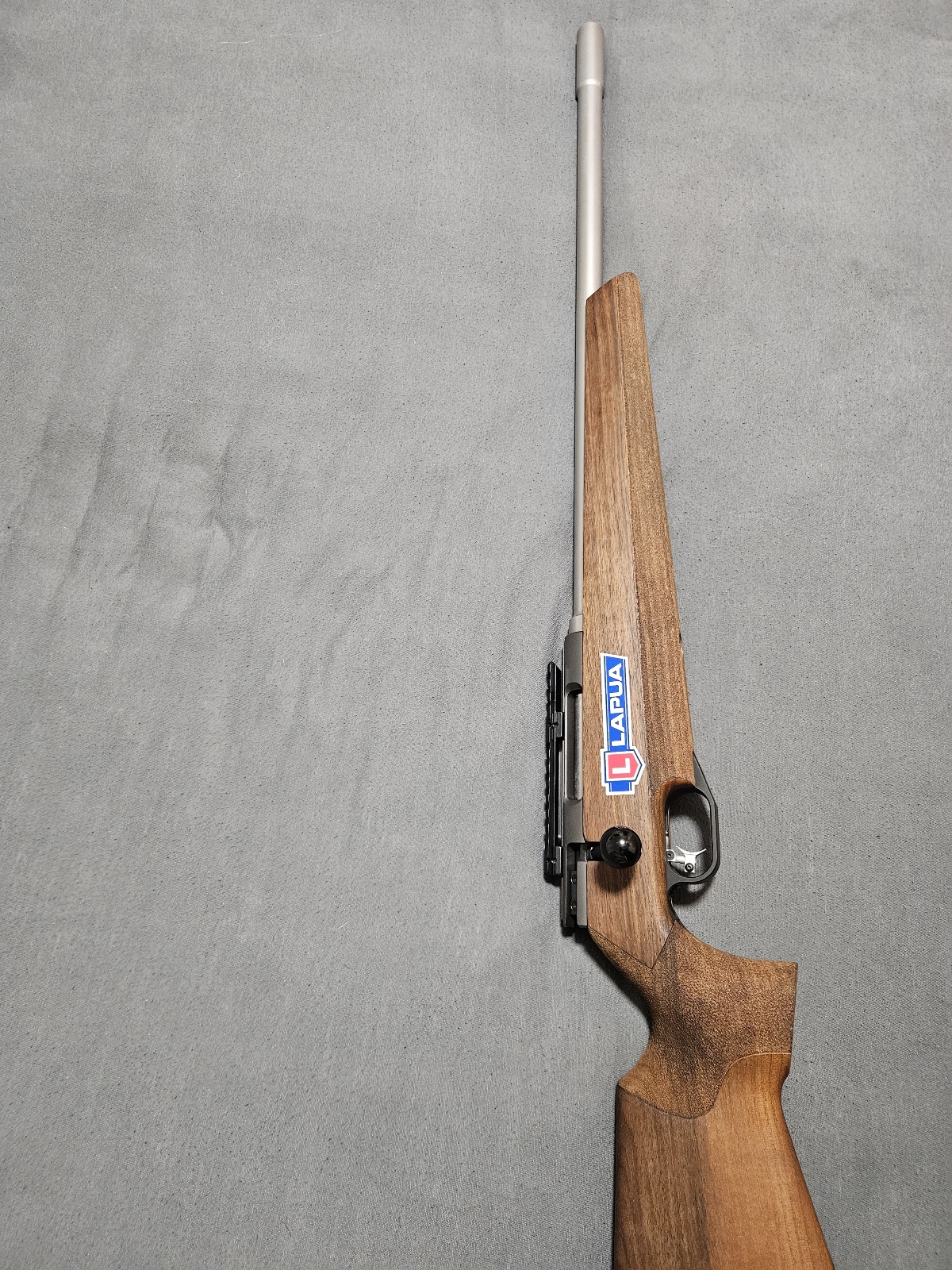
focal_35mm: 23
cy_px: 635
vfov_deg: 73.9
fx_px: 843
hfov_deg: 58.9
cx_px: 476
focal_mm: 5.4
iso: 640
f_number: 1.8
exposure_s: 1/33.4
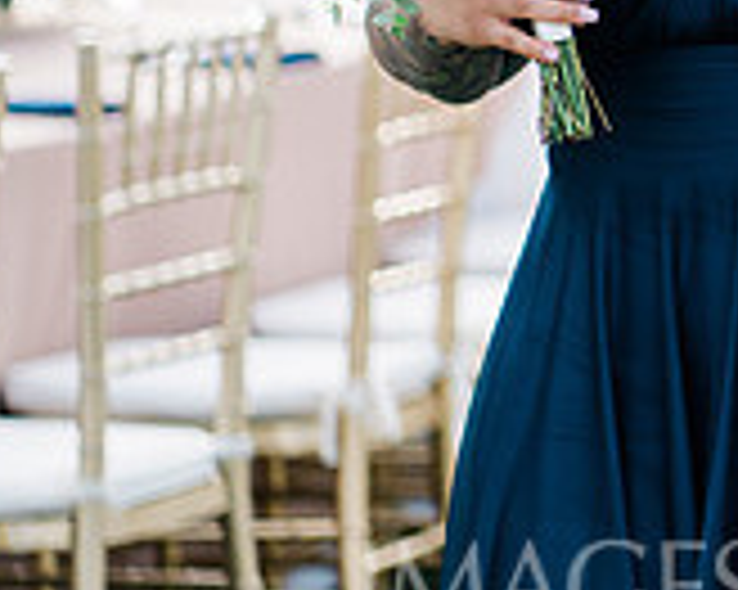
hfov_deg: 6.7
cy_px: -191
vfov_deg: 5.4
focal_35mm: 283
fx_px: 6178
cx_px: 1282
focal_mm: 85
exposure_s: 1/640
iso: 160
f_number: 2.2
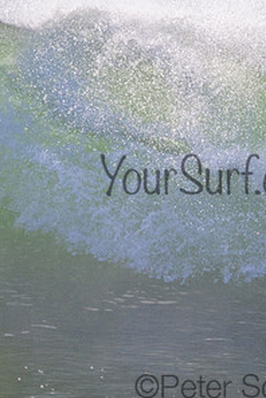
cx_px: 239
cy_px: 163
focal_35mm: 1566
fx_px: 17315
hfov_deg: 0.9
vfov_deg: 1.3
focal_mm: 800
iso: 1000
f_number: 11
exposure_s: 1/2000
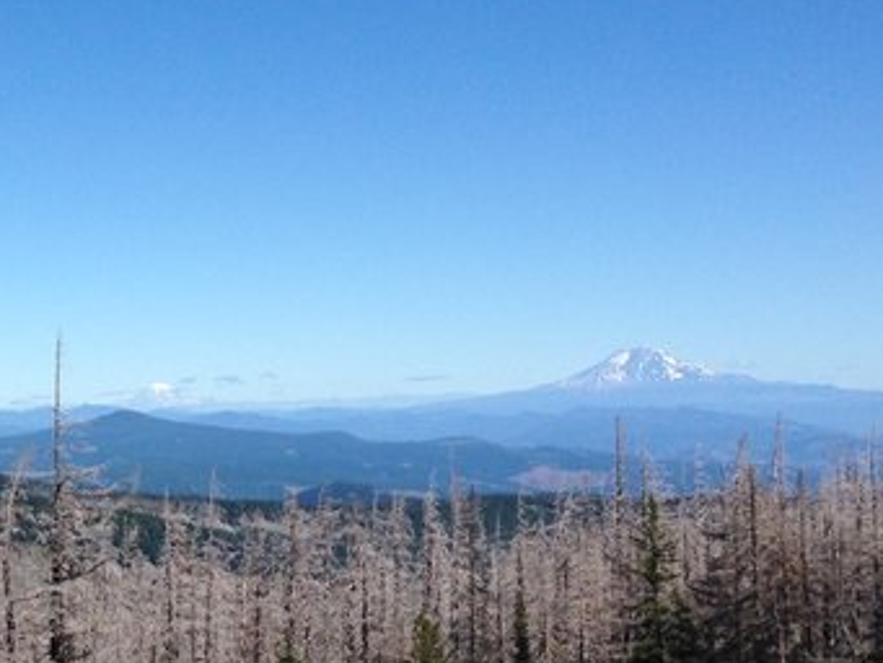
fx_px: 2220
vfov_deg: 16.9
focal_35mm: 87
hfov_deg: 21.5
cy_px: 219
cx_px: -47
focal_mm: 4.12
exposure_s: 1/2088
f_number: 2.4
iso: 50
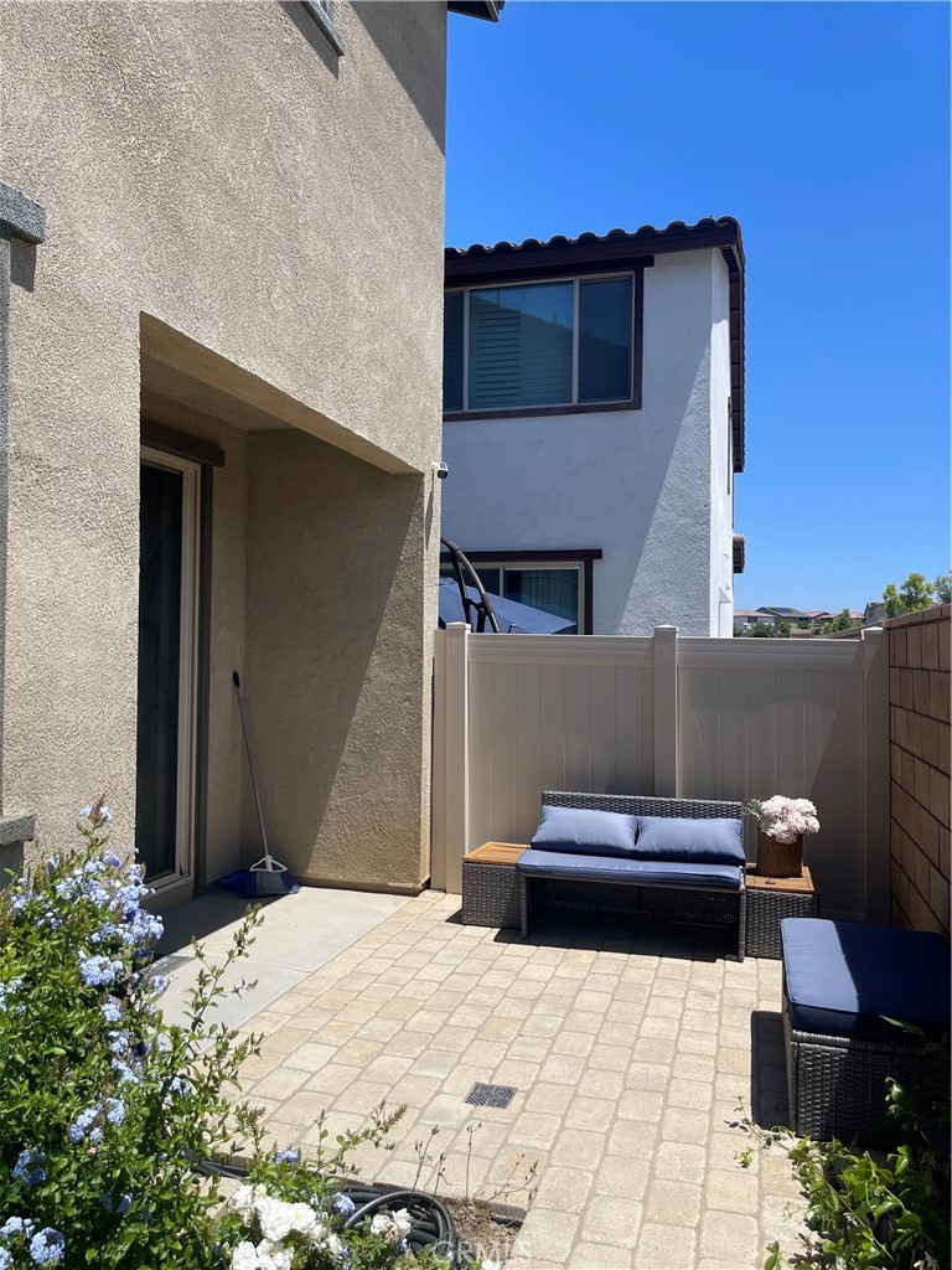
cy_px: 635
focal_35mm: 25
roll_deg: -0.1
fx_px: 917
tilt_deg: +1.5
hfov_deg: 54.9
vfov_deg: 69.4
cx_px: 476
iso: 32
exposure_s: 1/4049
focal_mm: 5.1
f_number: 1.6
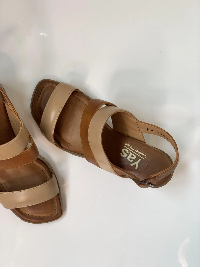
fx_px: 401
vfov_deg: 36.8
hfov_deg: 28.0
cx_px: 100
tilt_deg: -85.1
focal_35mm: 52
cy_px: 134
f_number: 2.4
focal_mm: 6
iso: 64
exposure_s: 1/100
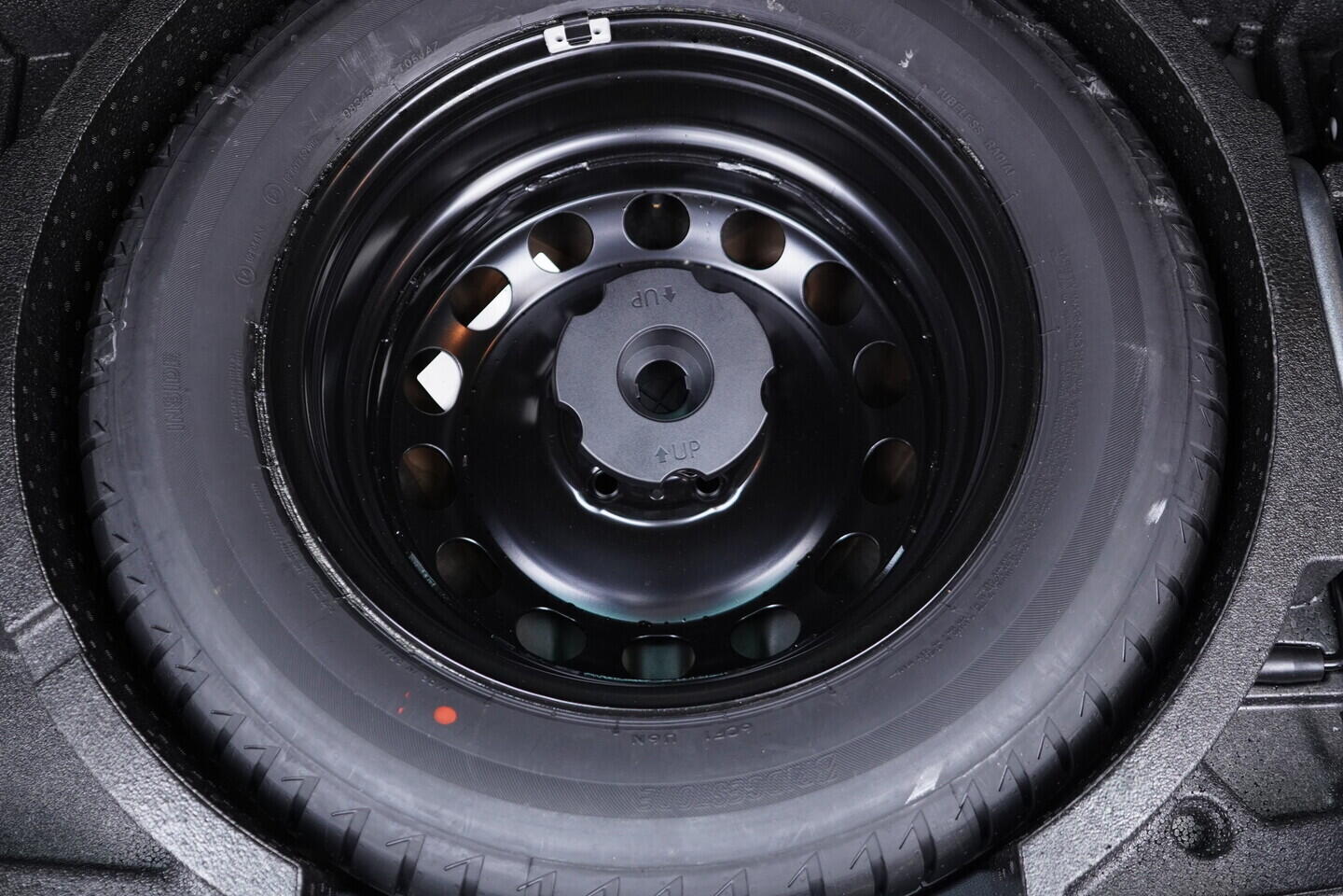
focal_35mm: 36
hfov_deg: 53.1
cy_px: 448
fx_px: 1343
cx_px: 672
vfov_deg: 36.9
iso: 800
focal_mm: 24
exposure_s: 1/40
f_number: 2.8
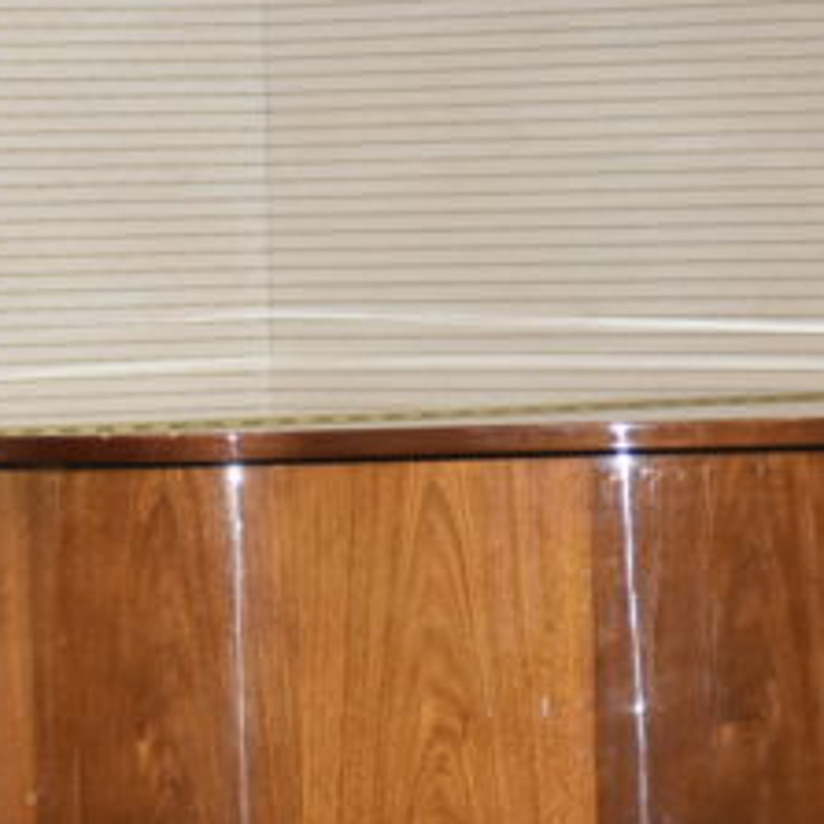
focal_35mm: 387
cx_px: -288
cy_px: 384
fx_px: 10422
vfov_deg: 4.5
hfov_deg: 4.5
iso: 1600
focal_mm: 66
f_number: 5.6
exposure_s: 1/60
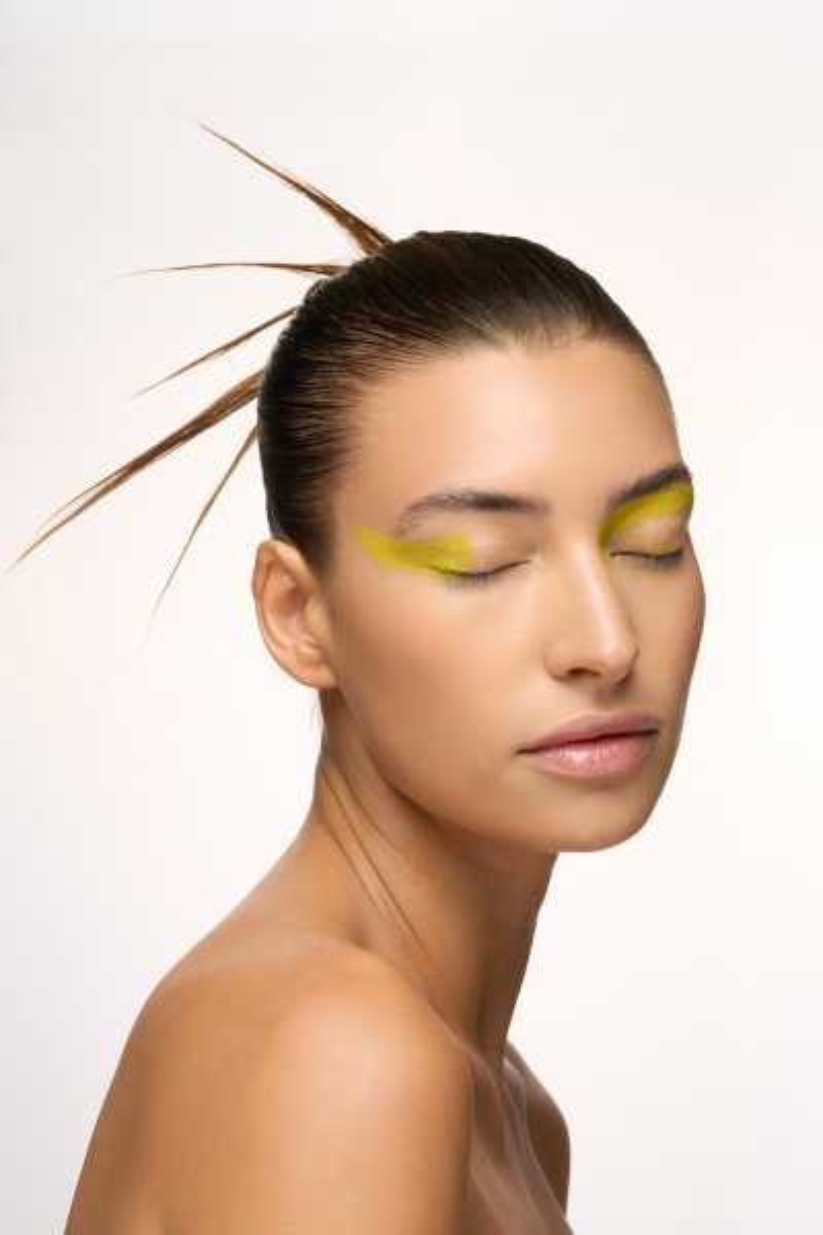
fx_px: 3086
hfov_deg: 15.2
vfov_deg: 22.6
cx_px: 412
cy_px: 618
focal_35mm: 90
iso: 640
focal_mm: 90
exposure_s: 1/200
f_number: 18
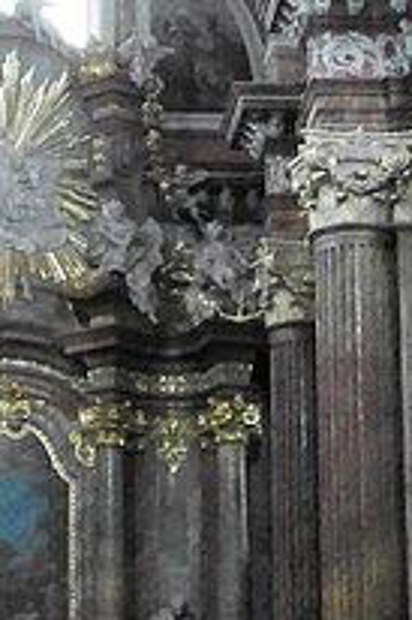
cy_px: 293
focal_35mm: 109
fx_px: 1874
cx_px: 0
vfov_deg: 18.8
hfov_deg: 12.4
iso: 800
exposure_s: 1/30
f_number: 3.2
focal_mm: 4
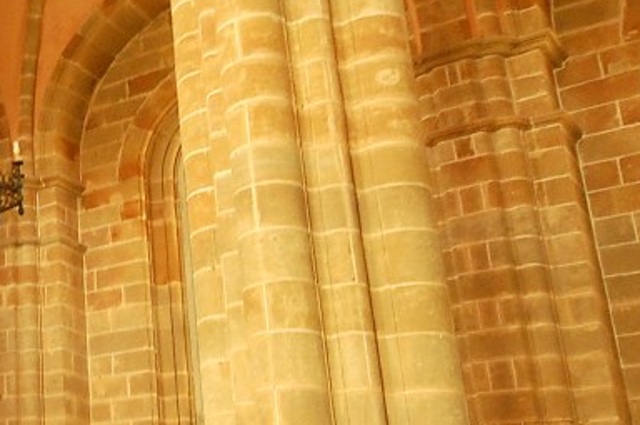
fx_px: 1065
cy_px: 242
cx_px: -223
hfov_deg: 27.2
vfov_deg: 22.5
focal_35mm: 60
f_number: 5.6
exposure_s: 1/6
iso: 800
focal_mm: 10
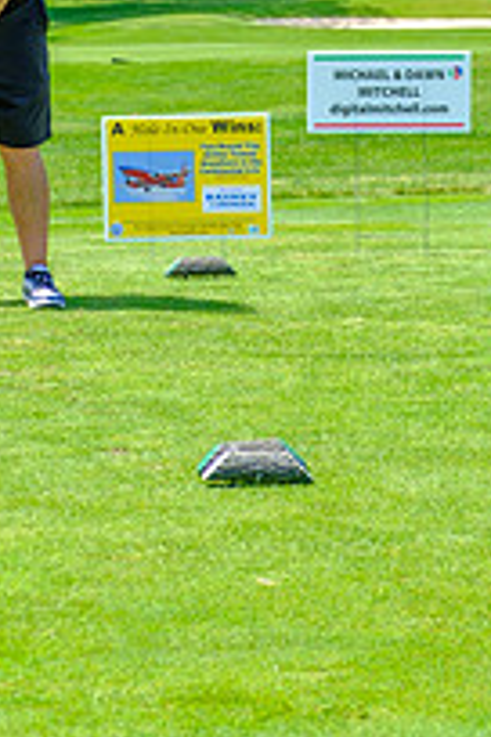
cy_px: 25
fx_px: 3437
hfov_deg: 8.1
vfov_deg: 12.1
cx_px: 47
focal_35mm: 168
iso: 200
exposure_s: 1/500
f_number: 5
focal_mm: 50.5
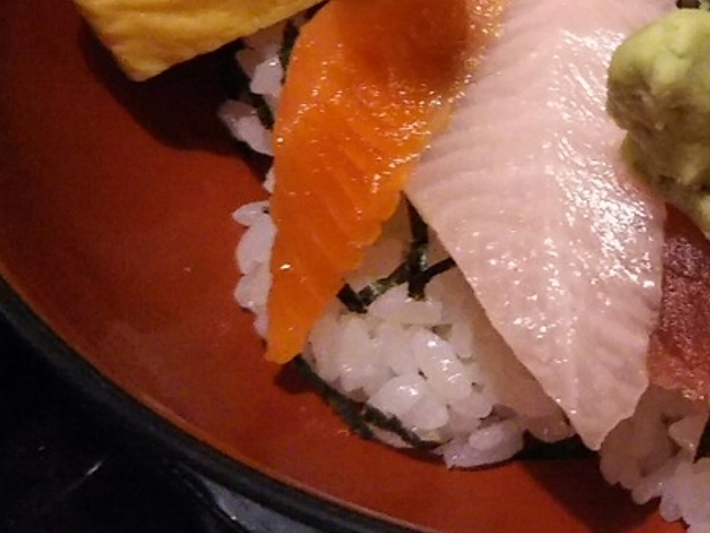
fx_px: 1642
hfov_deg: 23.3
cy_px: -25
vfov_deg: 17.9
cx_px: 718
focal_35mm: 80
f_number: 2.2
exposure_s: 1/30
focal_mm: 4
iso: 400
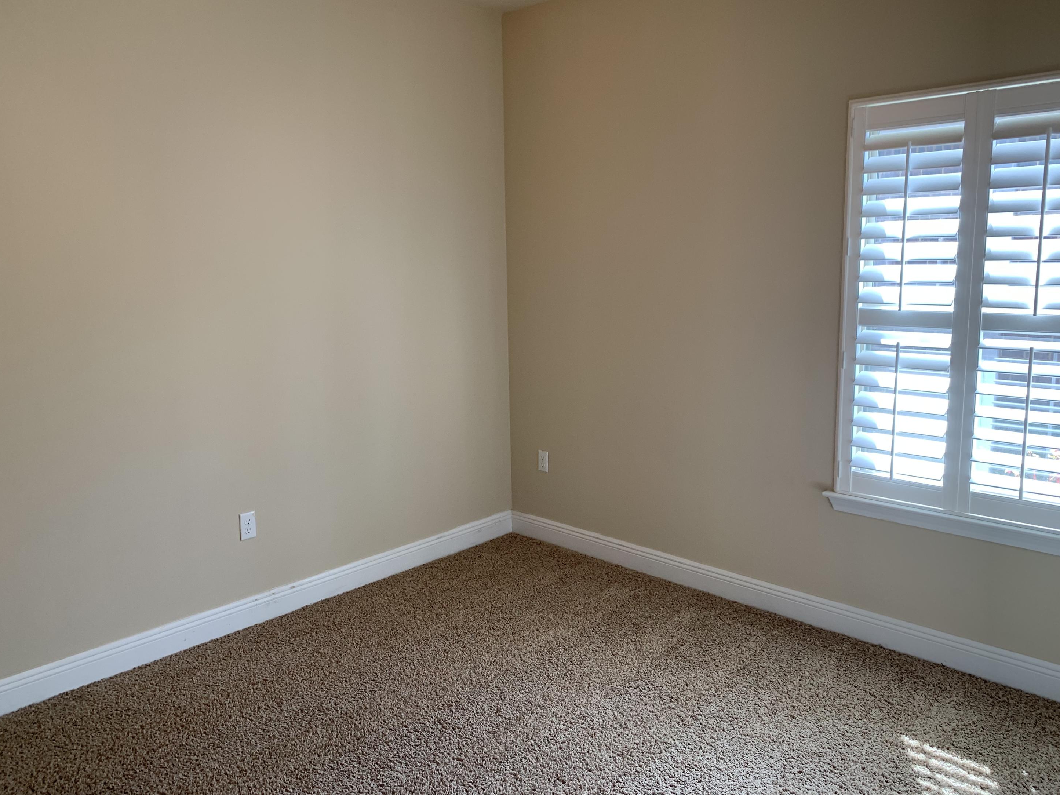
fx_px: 827
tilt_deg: -8.2
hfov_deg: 65.3
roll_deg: +1.1
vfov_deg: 51.3
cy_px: 383
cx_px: 517
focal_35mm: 27
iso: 50
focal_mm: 4.25
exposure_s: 1/60
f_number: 1.8
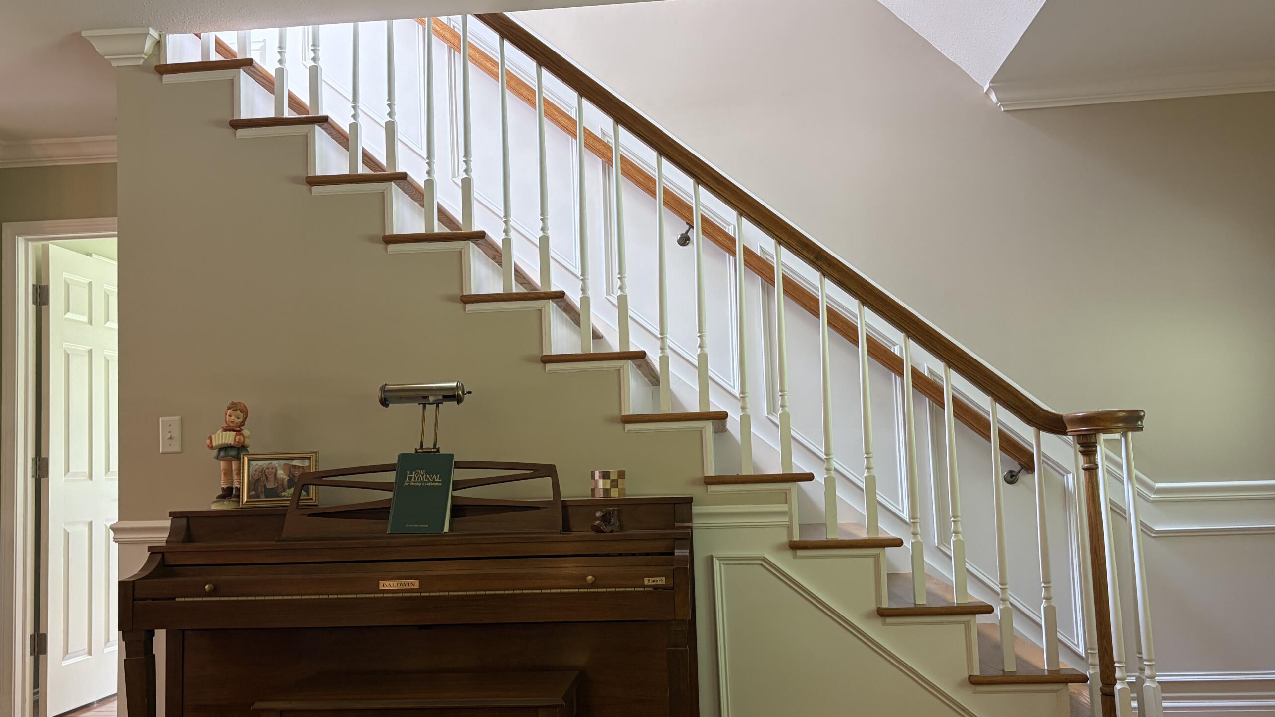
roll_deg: +1.7
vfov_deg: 35.6
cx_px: 617
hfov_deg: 59.5
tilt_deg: +3.8
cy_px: 390
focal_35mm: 33
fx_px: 1116
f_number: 1.6
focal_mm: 5.96
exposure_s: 1/60
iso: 125
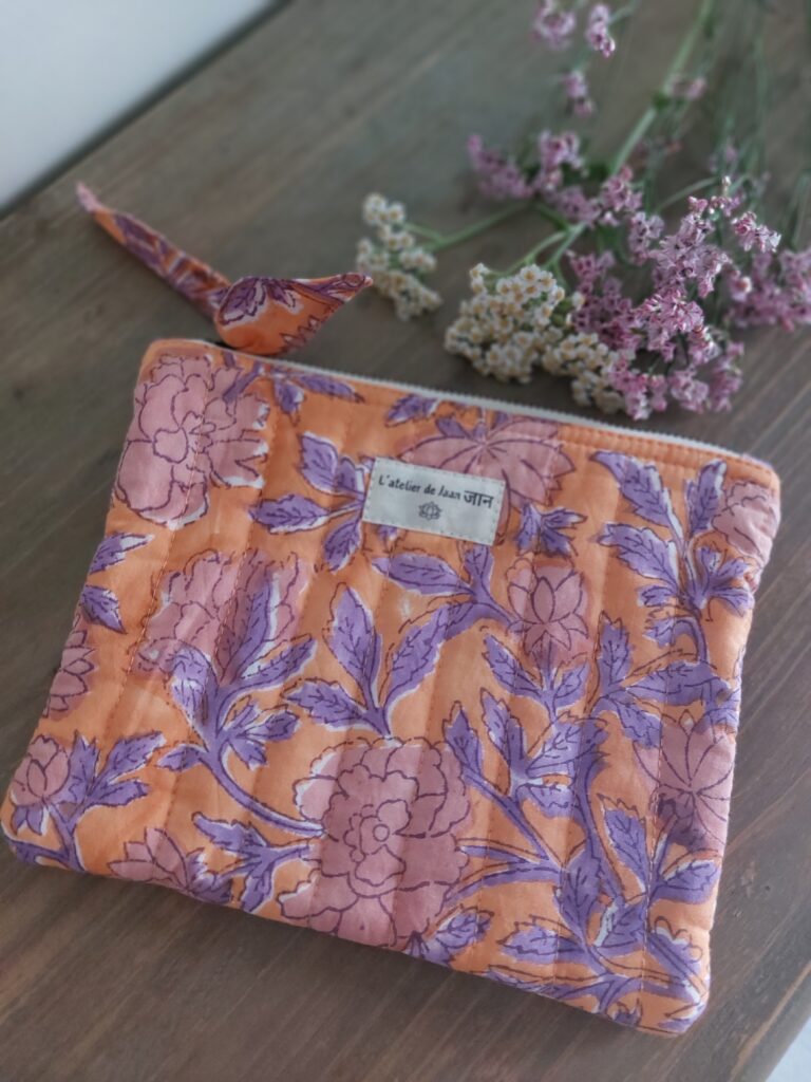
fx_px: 750
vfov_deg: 71.6
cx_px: 406
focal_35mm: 24
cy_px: 541
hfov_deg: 56.8
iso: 320
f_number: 1.8
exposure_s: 1/24
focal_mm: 5.23
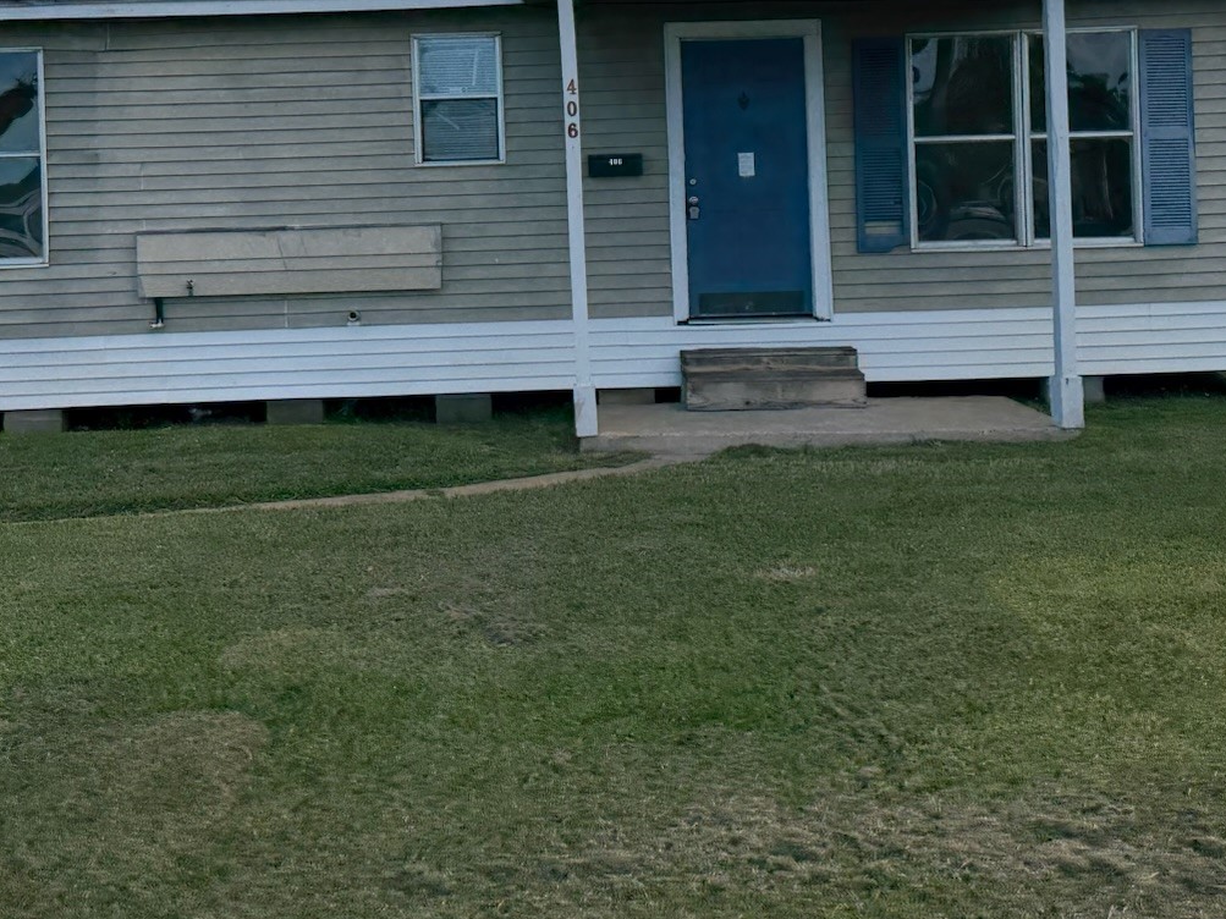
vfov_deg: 29.0
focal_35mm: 49
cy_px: 186
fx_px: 1735
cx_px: 577
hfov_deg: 38.9
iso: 125
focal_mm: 6.76
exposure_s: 1/10309
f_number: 1.78
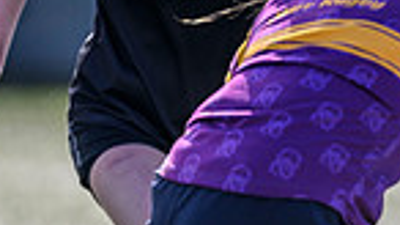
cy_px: 207
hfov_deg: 1.1
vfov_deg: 0.6
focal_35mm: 1965
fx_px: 20834
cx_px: 878
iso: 200
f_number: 3.2
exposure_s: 1/1250
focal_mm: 400
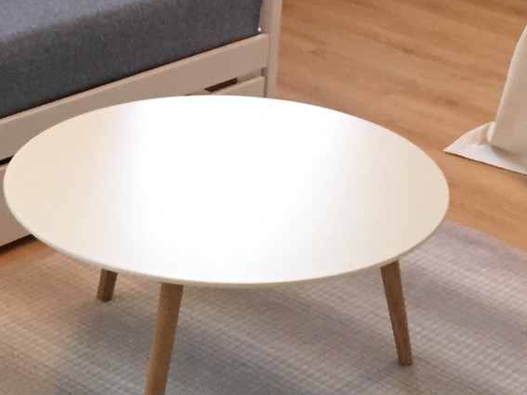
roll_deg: -5.3
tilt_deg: -15.3
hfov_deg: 19.1
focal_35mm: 102
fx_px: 1552
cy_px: -73
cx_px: 394
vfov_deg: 14.1
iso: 250
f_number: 2.2
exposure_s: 1/33
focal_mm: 4.15
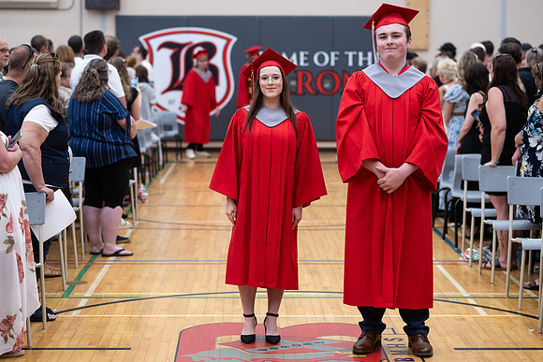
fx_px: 1293
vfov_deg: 16.0
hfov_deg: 23.7
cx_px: 270
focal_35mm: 86
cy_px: 181
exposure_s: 1/200
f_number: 2.8
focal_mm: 85
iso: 1000
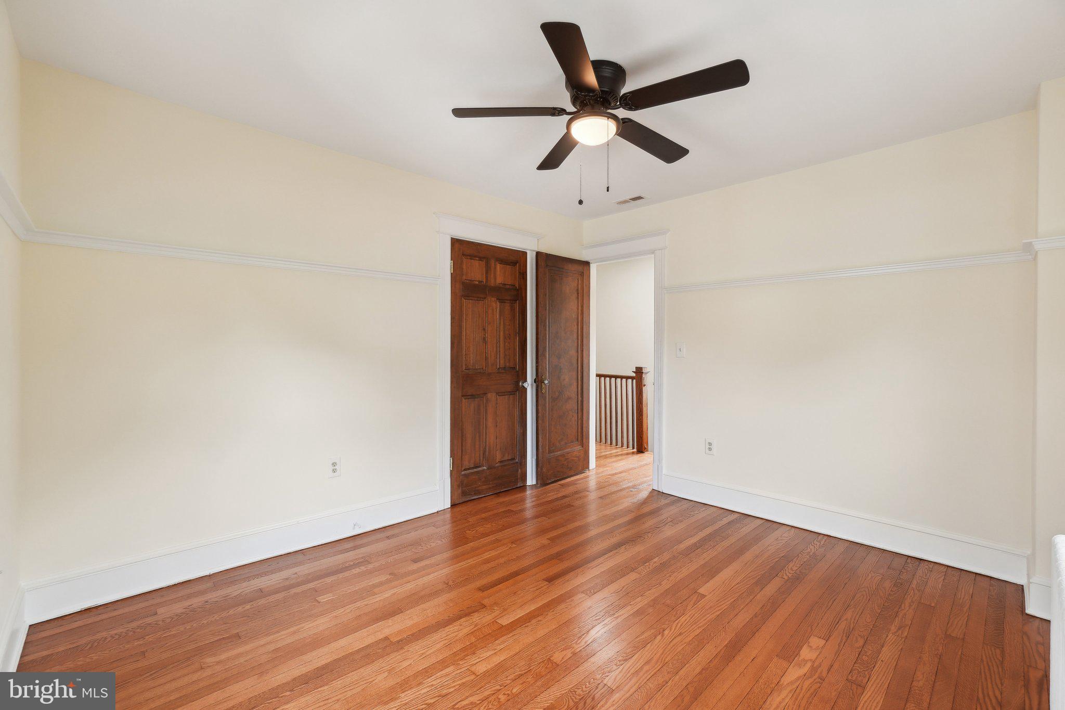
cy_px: 355
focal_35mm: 15
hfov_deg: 100.4
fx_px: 444
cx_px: 532
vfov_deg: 77.3
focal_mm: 10
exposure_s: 1/8
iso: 100
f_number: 7.1
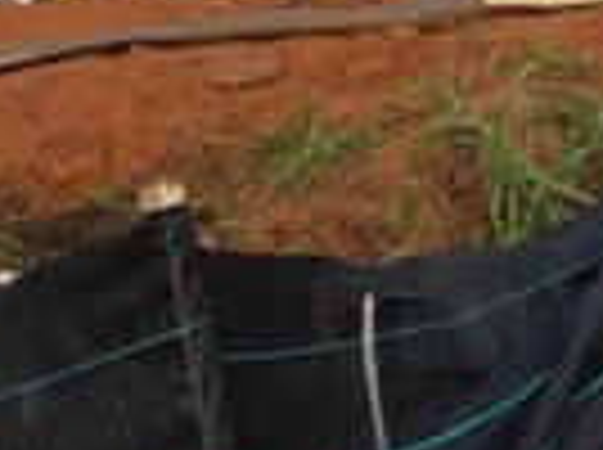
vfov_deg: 15.7
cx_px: 860
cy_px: -232
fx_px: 1495
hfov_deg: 20.2
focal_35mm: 86
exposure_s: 1/1218
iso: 80
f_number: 1.7
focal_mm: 6.3
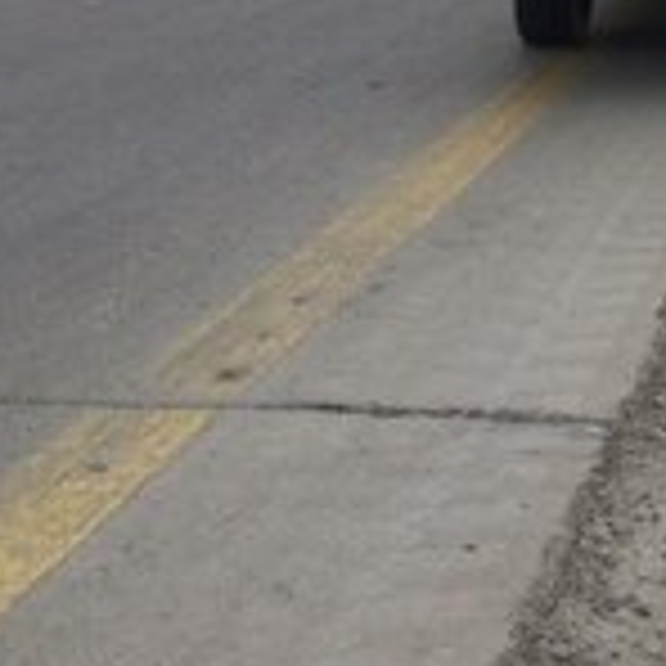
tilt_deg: +3.6
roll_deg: +1.3
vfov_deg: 17.8
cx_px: 801
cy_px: -360
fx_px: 1872
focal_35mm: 86
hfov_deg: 19.0
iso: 32
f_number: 2.2
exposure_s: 1/1140
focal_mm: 4.15
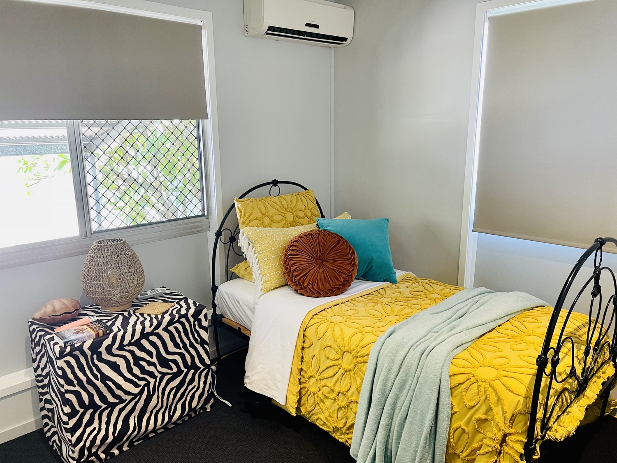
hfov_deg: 67.3
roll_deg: +1.3
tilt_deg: -14.0
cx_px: 308
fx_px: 463
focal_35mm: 26
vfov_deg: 53.1
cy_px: 232
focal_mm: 5.1
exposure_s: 1/60
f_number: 1.6
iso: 160
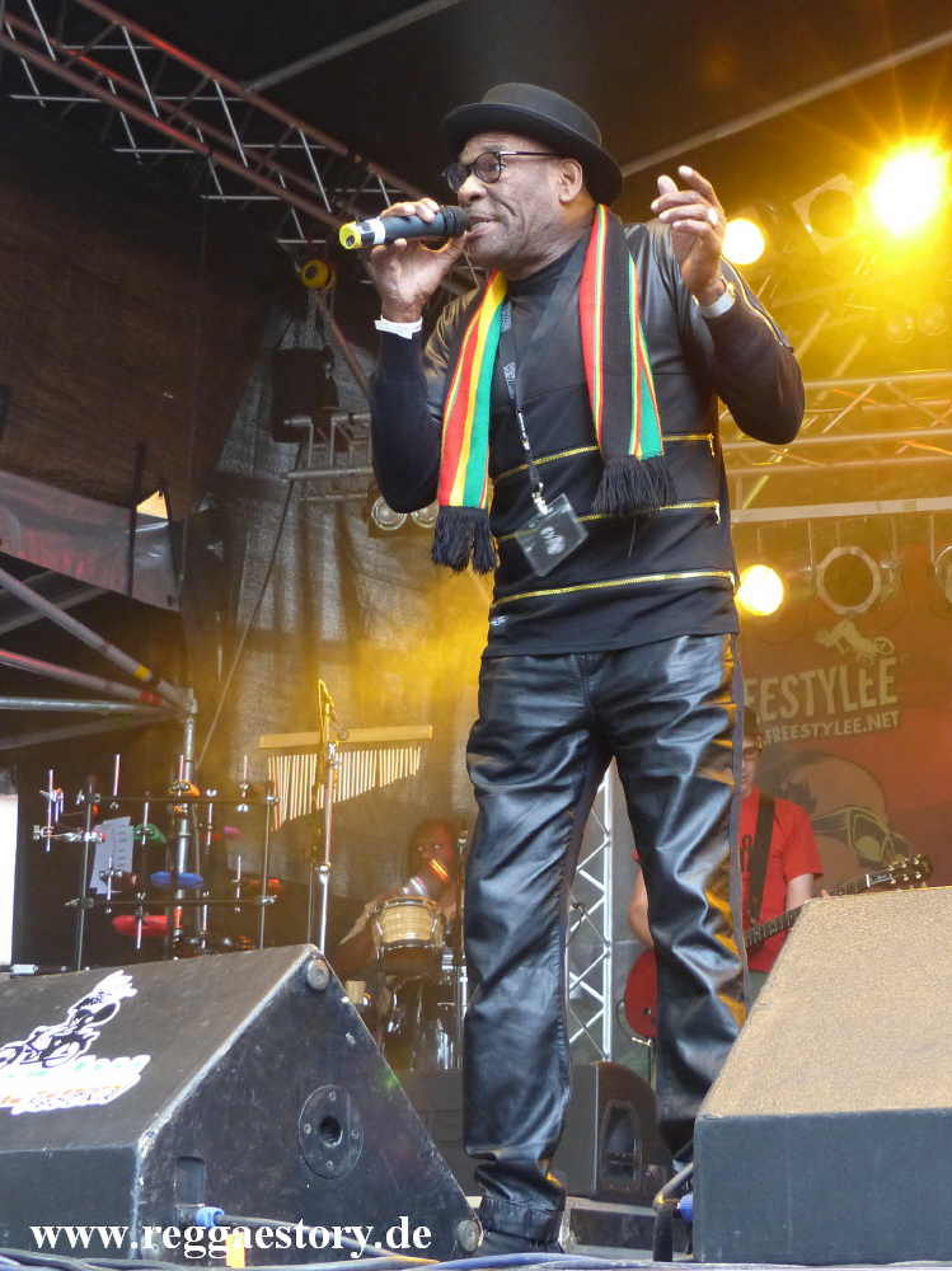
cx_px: 476
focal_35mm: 47
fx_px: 1725
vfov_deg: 40.5
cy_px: 636
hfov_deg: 30.9
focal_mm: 8.4
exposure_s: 1/60
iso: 400
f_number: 2.8
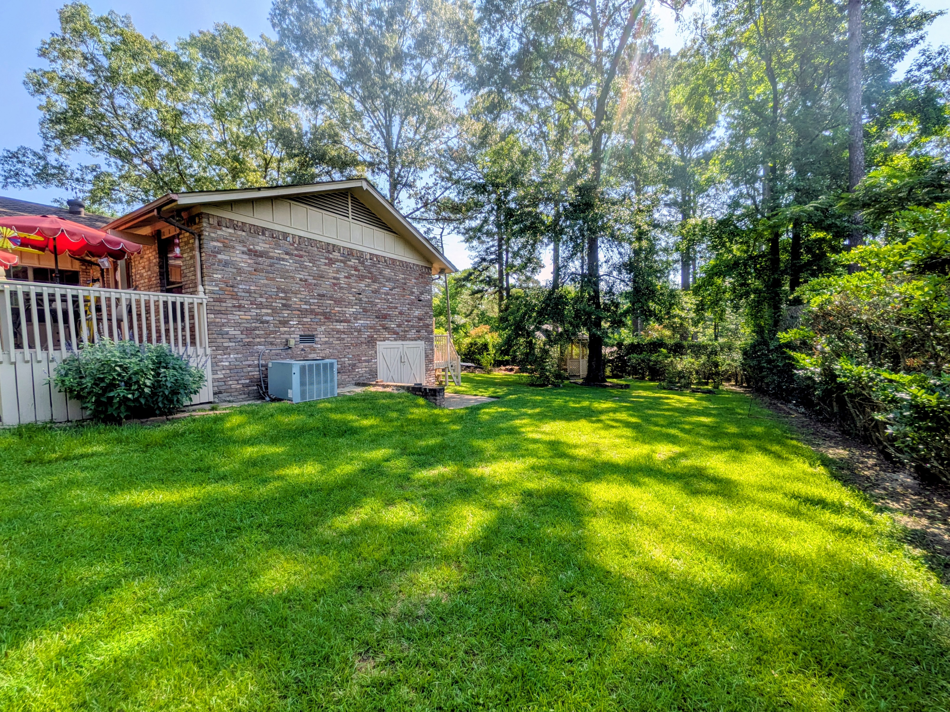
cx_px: 475
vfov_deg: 85.7
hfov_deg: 102.1
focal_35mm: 14
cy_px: 356
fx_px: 384
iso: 50
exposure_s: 1/1024
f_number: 2.2
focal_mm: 1.85
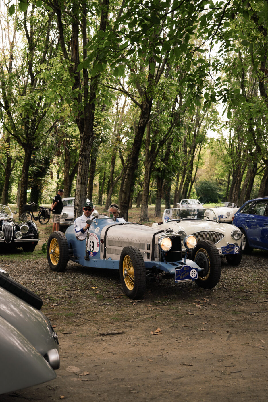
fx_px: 480
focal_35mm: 43
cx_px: 134
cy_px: 201
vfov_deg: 45.4
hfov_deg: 31.2
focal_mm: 43
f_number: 4
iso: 100
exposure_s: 1/60
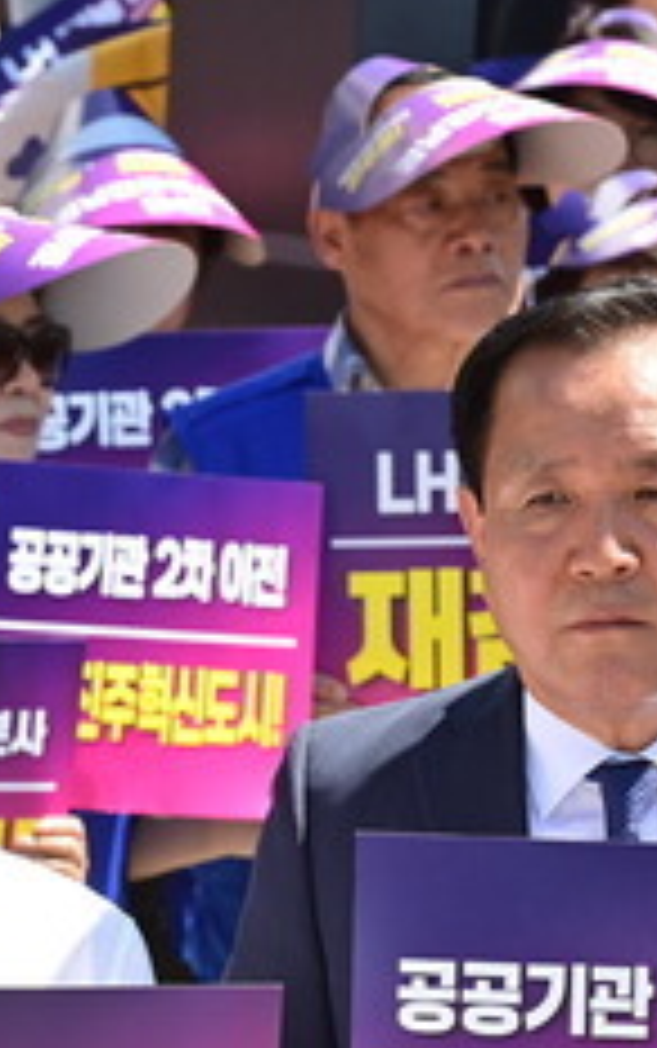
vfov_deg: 5.7
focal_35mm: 371
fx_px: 10609
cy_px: 816
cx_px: -234
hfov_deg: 3.5
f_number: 9
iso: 250
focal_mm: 135
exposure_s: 1/250
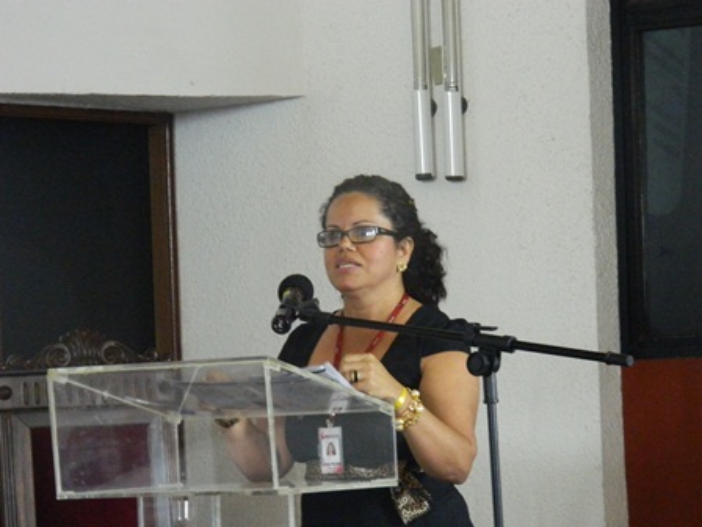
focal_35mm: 150
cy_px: 264
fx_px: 3042
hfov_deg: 13.2
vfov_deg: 9.9
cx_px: 351
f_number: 4.9
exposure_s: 1/4
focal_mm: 27
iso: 800
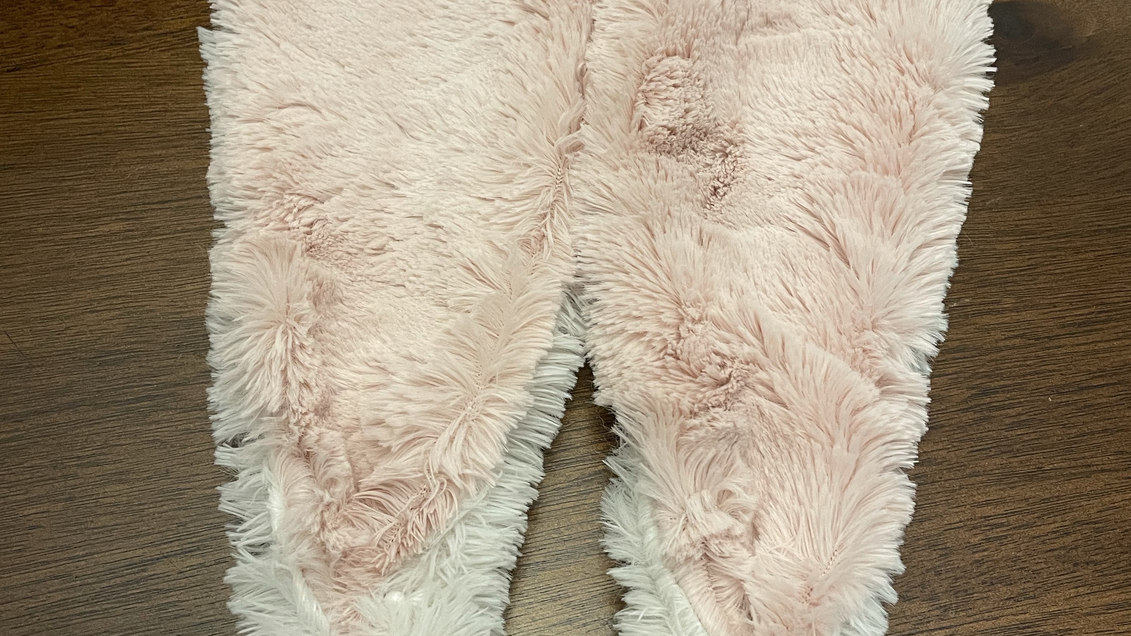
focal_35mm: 38
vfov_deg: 31.2
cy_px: 302
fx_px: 1140
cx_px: 564
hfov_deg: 52.8
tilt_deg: -63.1
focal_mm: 4.2
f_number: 1.6
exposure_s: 1/60
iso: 200
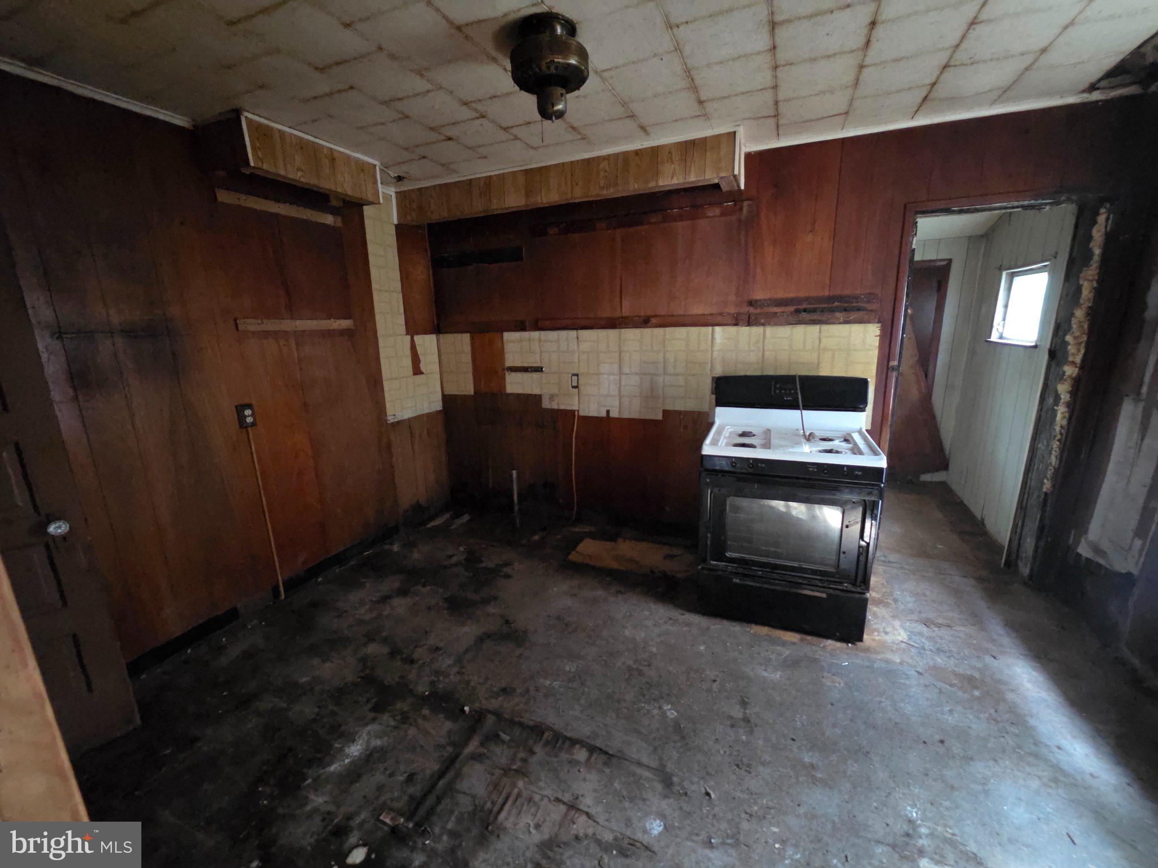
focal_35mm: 13
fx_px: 435
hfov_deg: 106.2
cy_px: 434
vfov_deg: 89.9
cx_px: 579
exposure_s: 1/24
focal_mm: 2.2
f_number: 2.2
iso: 3200
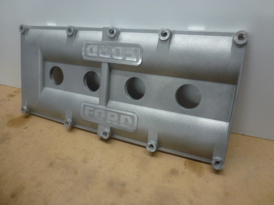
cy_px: 102
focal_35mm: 24
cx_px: 137
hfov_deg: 71.6
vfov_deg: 56.8
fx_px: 190
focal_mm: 4.3
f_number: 3.3
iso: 160
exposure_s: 1/60
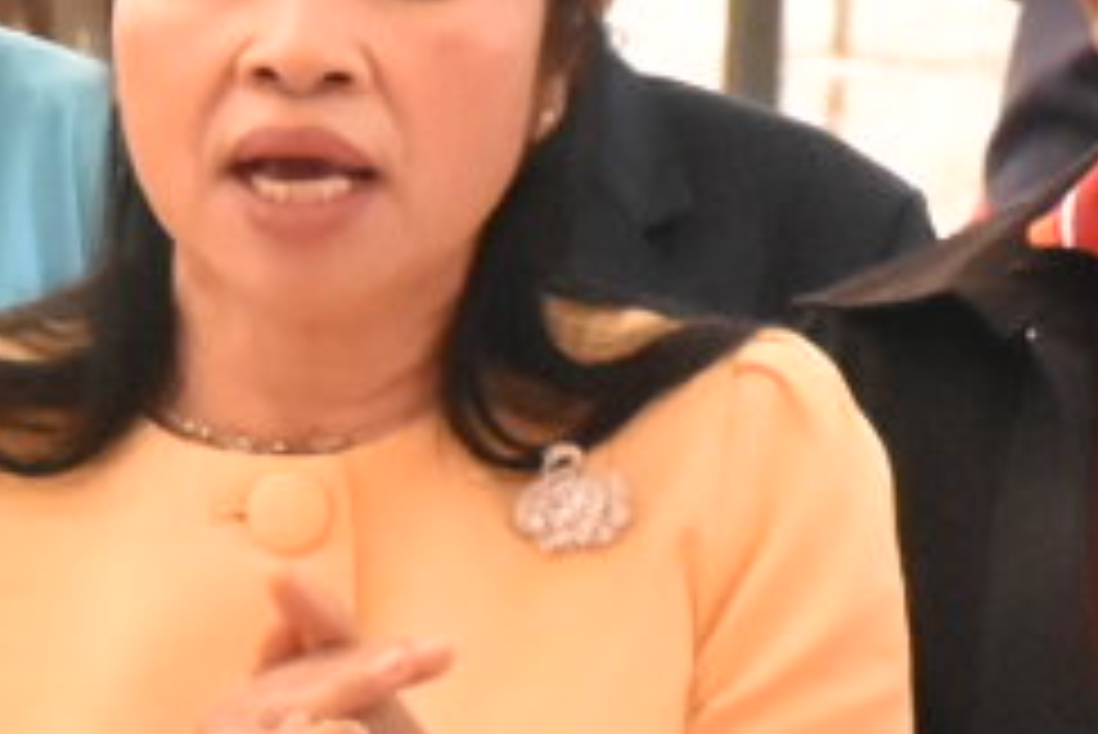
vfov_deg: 1.7
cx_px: -351
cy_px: 833
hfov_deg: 2.6
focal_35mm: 796
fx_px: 24291
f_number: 5.3
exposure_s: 1/125
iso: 4000
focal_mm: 80
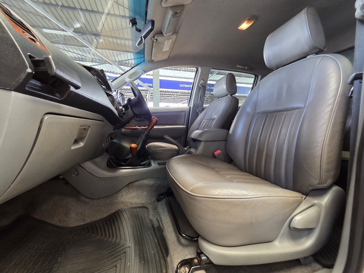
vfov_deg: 89.9
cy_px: 136
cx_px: 182
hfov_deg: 106.2
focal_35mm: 13
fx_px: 137
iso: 320
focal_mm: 2.2
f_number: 2.2
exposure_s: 1/50
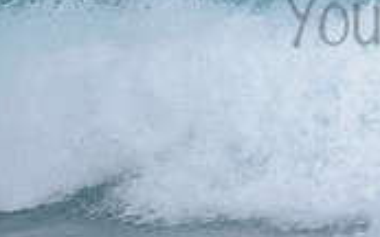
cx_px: 510
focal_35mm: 1705
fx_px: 17652
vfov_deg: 0.8
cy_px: -5
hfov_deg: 1.2
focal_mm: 500
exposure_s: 1/2000
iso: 320
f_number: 5.6
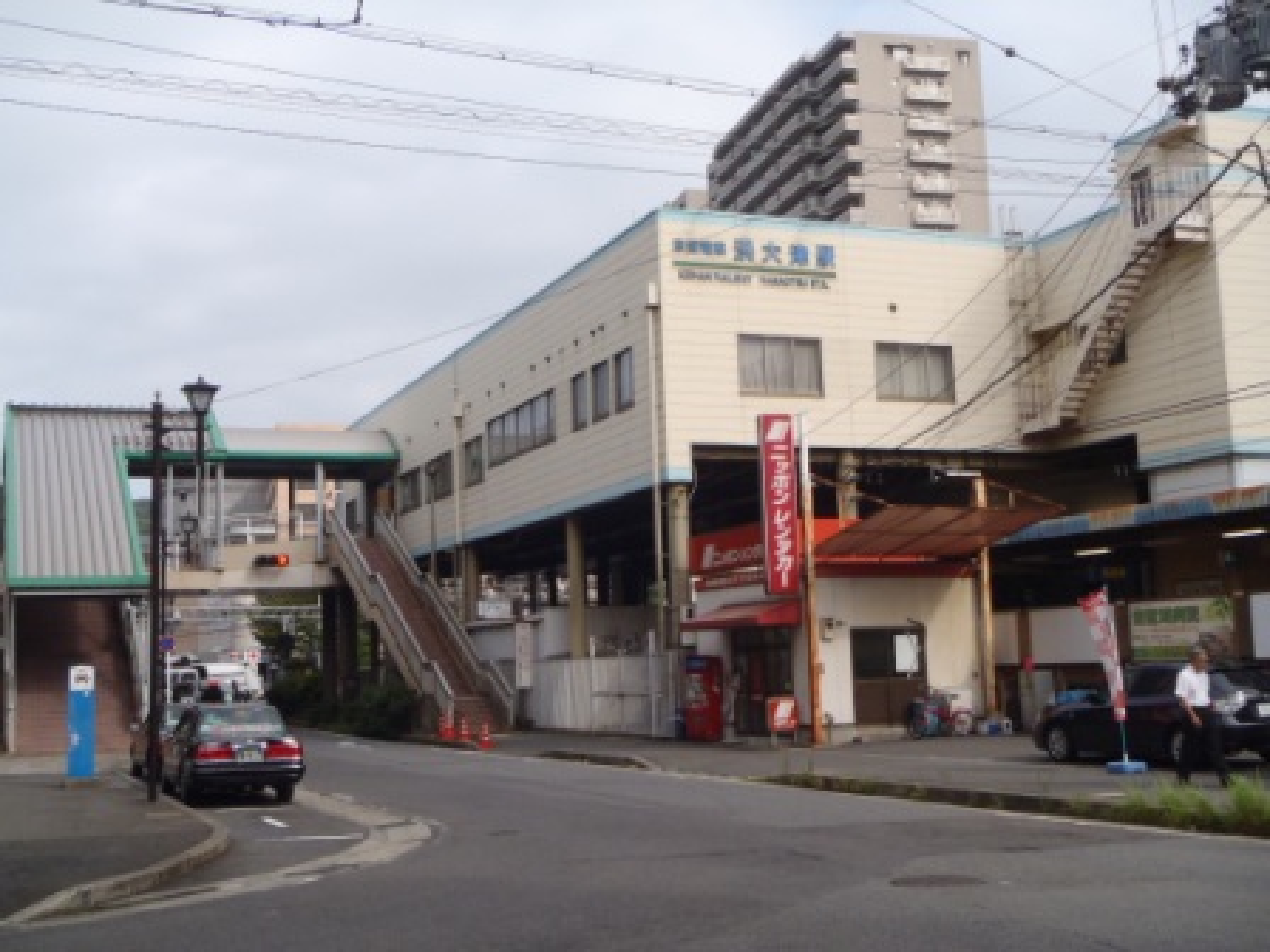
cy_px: 476
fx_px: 1468
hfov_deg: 46.8
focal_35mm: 40
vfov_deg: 36.0
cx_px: 635
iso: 200
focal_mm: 7.28
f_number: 13
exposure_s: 1/80
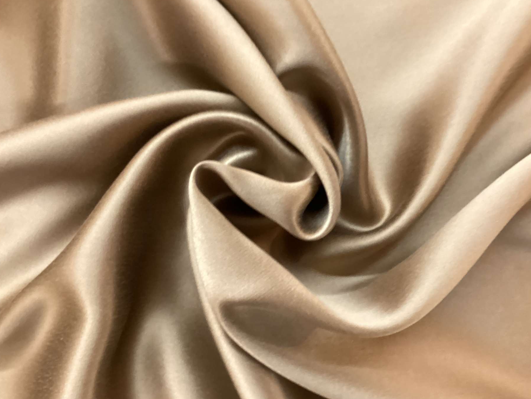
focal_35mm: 33
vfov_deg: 42.9
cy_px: 204
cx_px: 269
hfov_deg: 55.4
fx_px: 506
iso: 250
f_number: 2.4
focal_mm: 3.3
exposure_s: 1/60
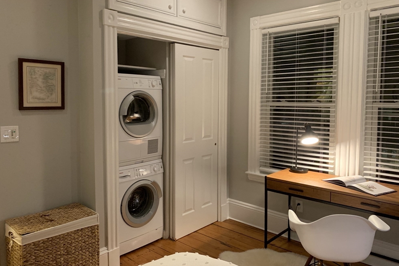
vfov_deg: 46.3
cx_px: 205
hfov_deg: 65.5
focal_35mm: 28
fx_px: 310
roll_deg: -0.3
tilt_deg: -3.8
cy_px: 120
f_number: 1.8
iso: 400
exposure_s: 1/30
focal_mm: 4.25
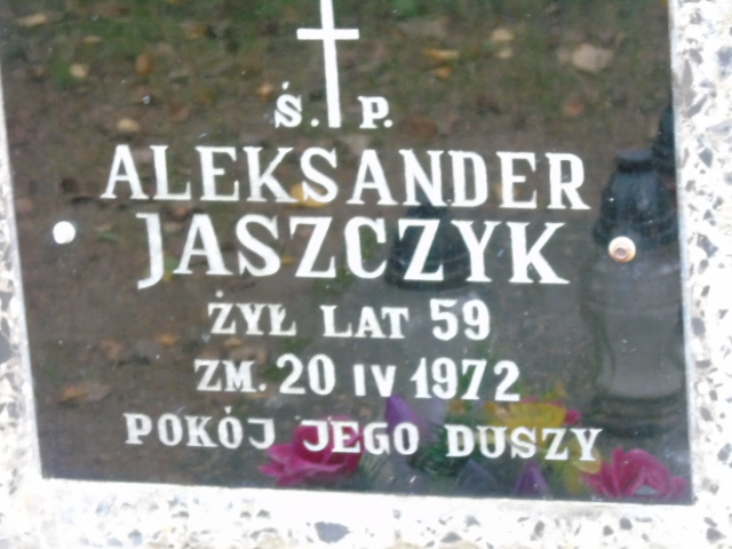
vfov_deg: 7.0
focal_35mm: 212
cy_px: 274
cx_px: 366
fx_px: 4483
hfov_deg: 9.3
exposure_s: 1/15
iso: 800
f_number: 4.7
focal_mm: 38
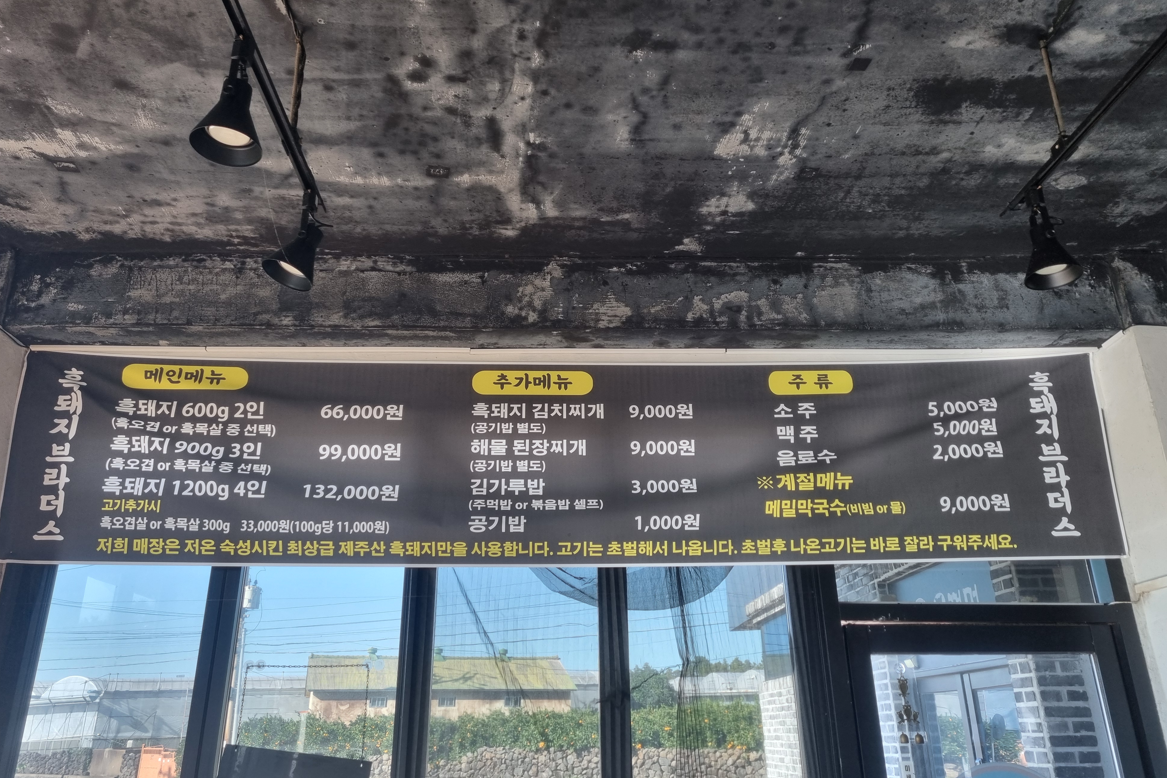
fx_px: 908
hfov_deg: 65.5
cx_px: 572
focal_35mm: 28
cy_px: 365
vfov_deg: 46.4
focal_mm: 5.4
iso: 80
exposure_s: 1/120
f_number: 1.8
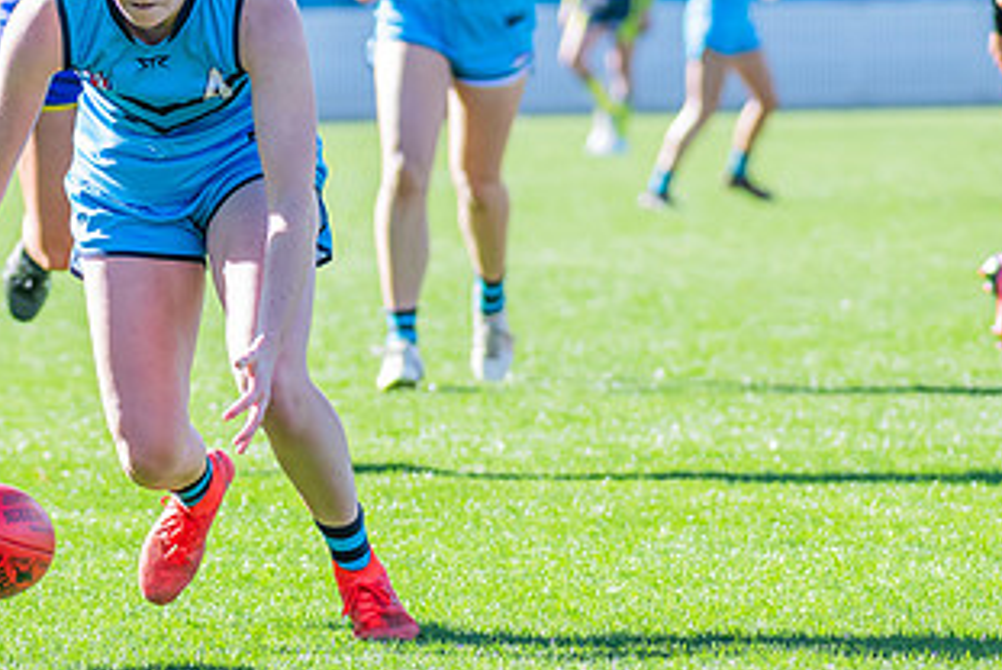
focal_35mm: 436
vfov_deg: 3.2
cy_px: 462
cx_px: 212
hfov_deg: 4.7
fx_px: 12146
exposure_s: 1/1250
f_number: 5
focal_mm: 170
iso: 800
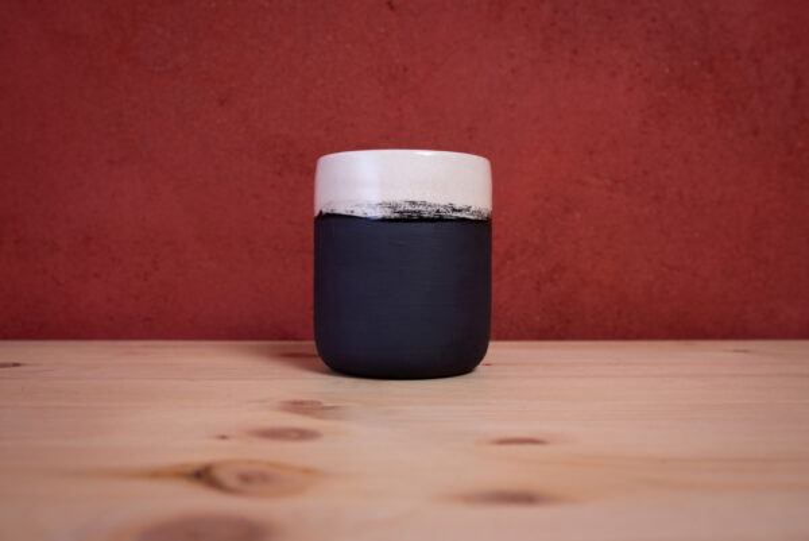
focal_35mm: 35
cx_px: 404
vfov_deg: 37.9
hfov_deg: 54.4
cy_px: 270
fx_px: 787
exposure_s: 1/100
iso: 100
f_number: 10
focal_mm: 35
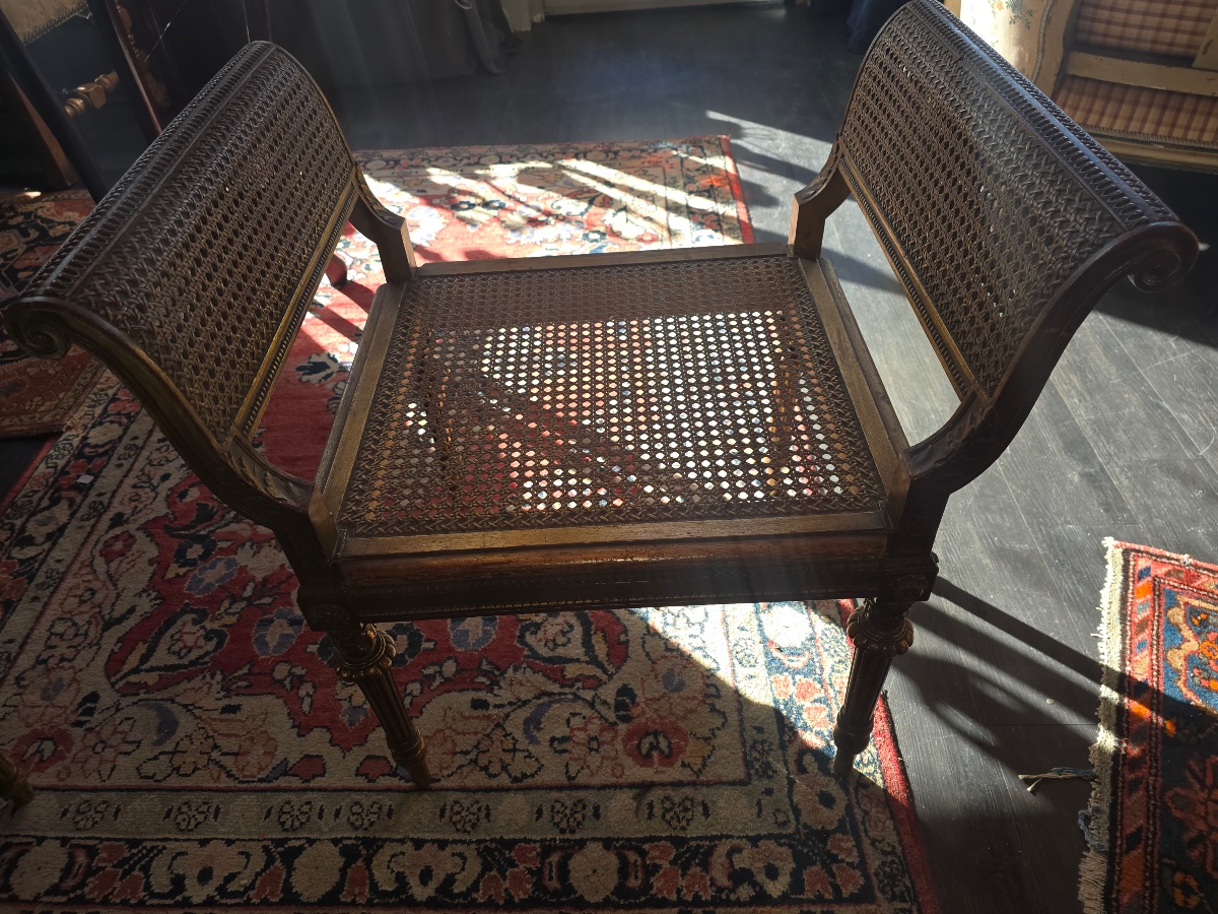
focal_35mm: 23
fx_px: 809
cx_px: 609
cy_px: 457
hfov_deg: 73.9
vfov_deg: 58.9
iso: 16
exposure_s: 1/100
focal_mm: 6.3
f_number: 1.7
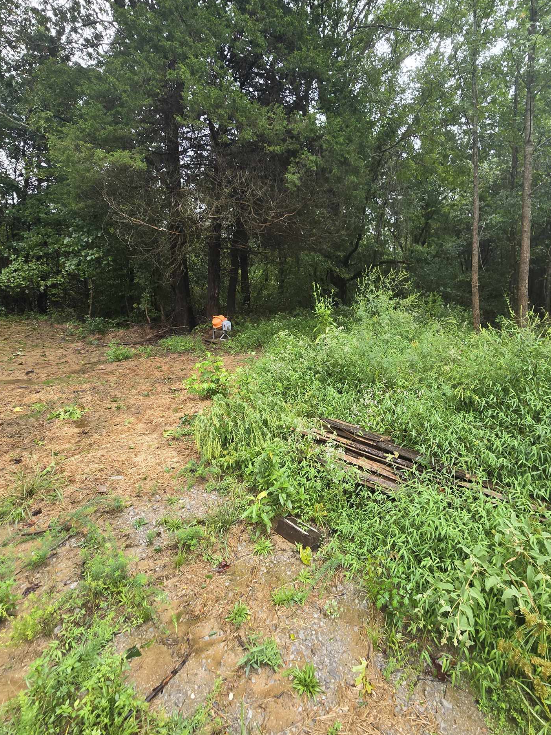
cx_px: 321
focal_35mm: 16
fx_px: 340
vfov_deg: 93.2
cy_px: 292
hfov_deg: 77.5
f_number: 2.2
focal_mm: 2.2
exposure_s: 1/141
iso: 50
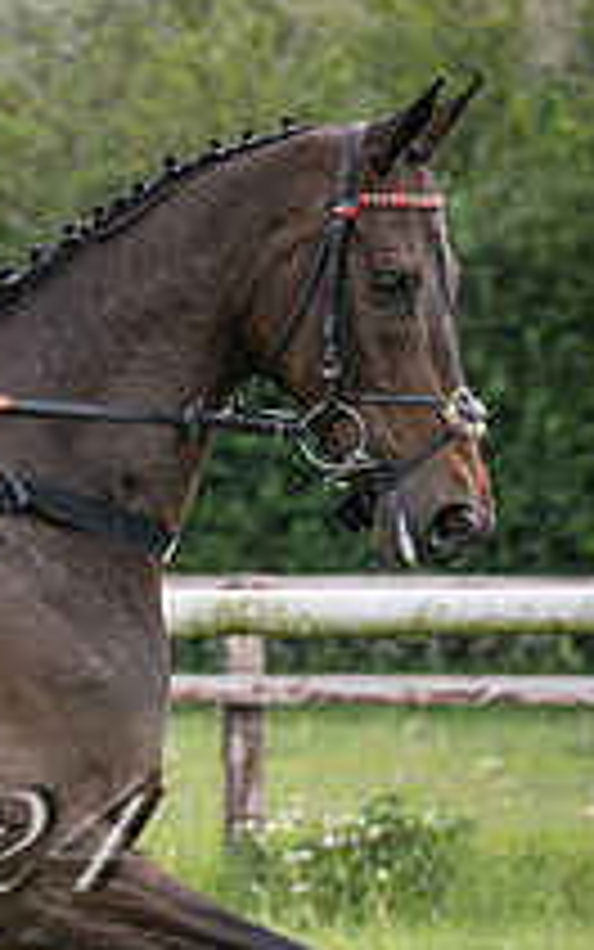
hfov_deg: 2.9
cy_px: 591
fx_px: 11570
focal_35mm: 447
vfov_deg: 4.7
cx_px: -843
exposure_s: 1/1600
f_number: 5
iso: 400
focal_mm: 120
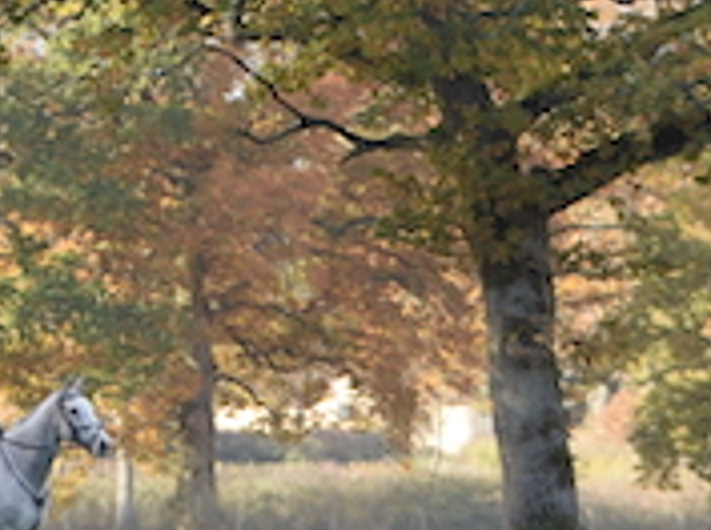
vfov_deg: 1.6
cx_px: -775
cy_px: -564
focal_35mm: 914
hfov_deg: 2.2
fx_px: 18735
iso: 800
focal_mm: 140
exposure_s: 1/1000
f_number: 3.5
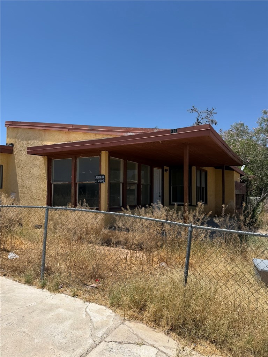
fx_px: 248
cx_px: 134
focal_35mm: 24
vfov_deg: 71.6
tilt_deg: +3.6
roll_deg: -0.3
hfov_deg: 56.8
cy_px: 178
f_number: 1.78
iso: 80
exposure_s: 1/5319
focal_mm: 6.76
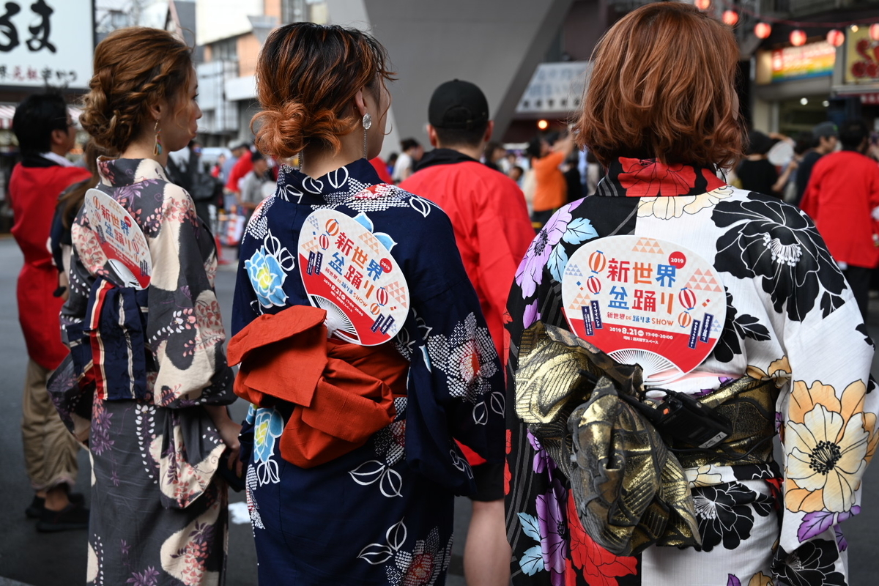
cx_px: 440
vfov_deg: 29.2
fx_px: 1123
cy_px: 293
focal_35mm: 46
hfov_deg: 42.7
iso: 100
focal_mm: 46
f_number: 4.5
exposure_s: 1/80
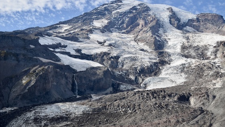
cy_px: 52
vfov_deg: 23.4
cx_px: 113
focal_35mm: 51
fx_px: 304
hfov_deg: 40.6
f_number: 8
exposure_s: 1/250
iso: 220
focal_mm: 32
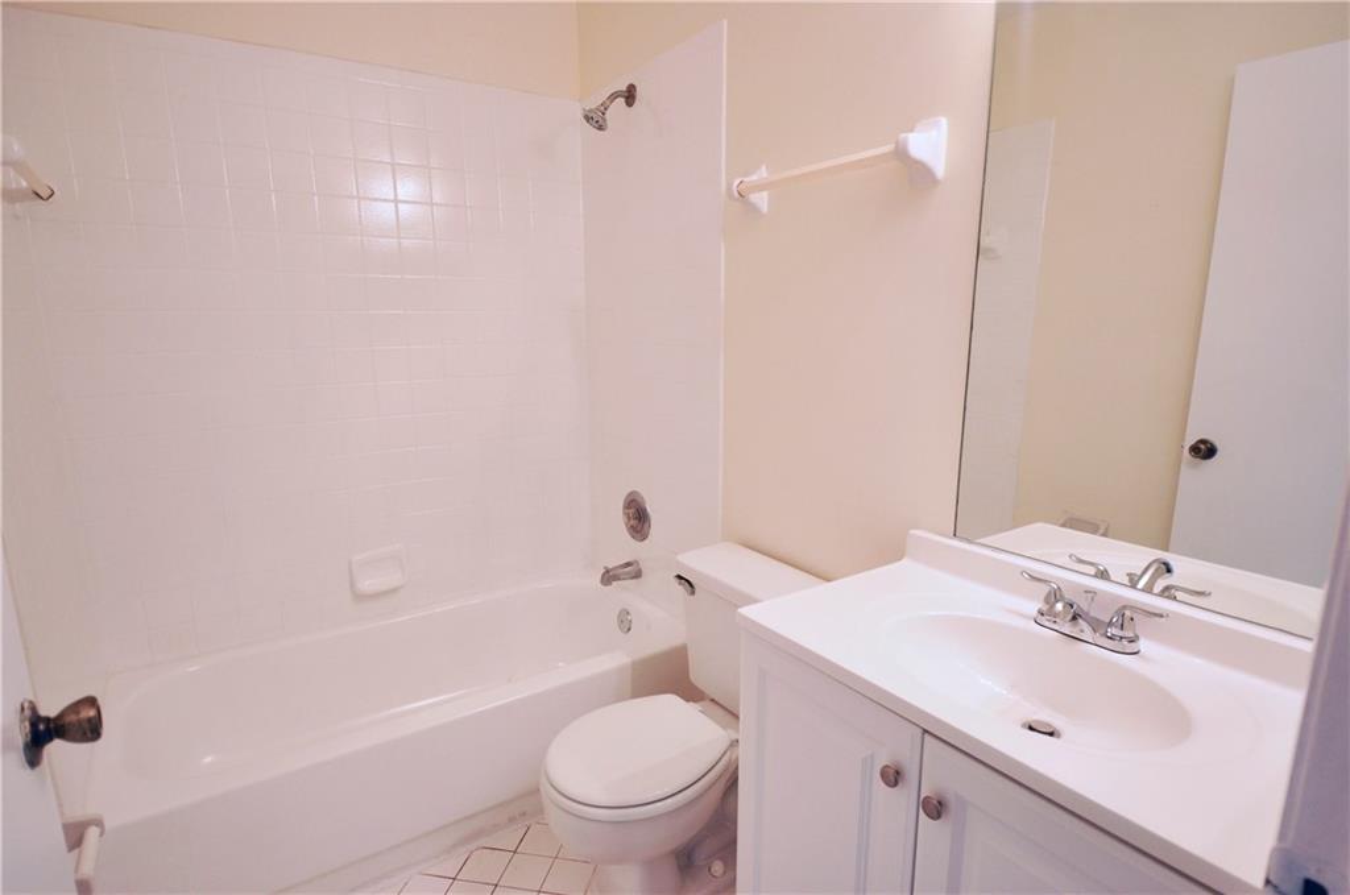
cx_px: 675
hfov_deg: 85.5
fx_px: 730
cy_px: 448
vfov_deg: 63.0
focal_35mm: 20
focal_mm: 13
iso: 400
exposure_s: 1/80
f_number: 4.5
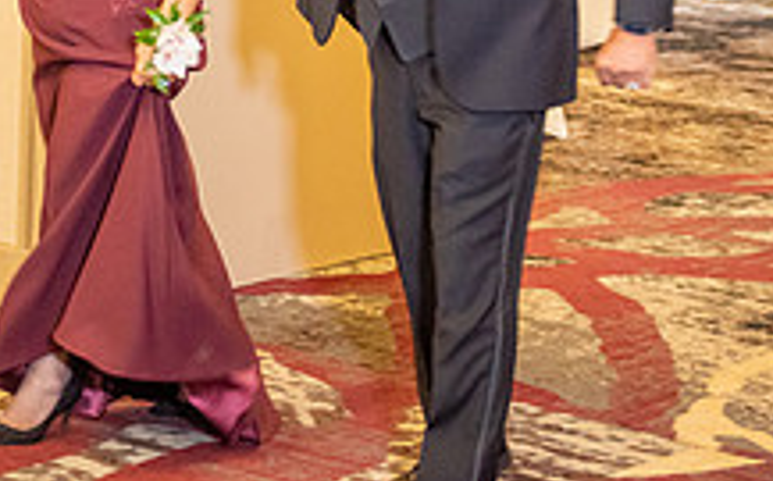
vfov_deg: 9.8
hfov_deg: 15.8
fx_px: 2756
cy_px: -144
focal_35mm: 131
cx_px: 110
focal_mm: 48
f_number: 2.8
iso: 1600
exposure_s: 1/80
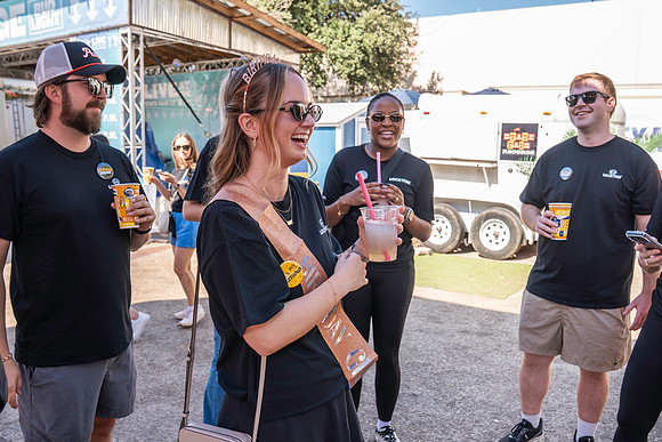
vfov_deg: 44.4
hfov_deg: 63.0
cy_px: 247
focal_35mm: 29
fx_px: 540
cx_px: 340
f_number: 4.5
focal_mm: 24
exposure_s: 1/200
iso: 100
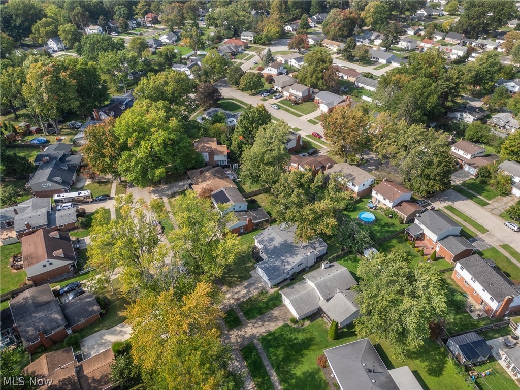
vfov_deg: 56.8
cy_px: 195
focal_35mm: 24
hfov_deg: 71.6
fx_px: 361
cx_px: 260
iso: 130
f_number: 1.7
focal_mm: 6.72
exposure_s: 1/1250
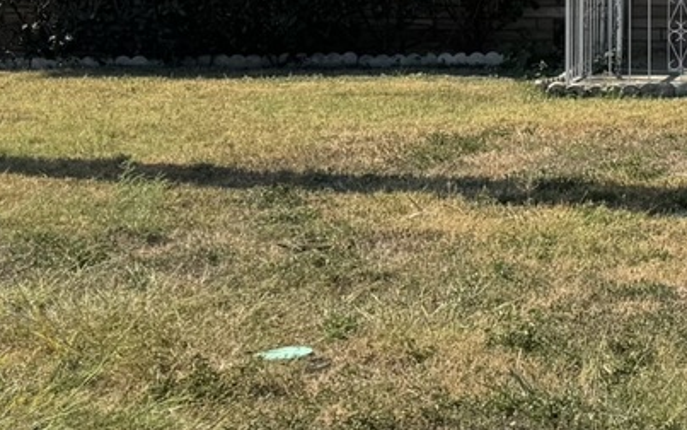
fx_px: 1704
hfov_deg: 19.0
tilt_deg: -0.4
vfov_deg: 13.9
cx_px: 1130
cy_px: -94
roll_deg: -0.6
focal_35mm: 91
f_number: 1.78
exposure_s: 1/4310
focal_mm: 6.76
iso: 80
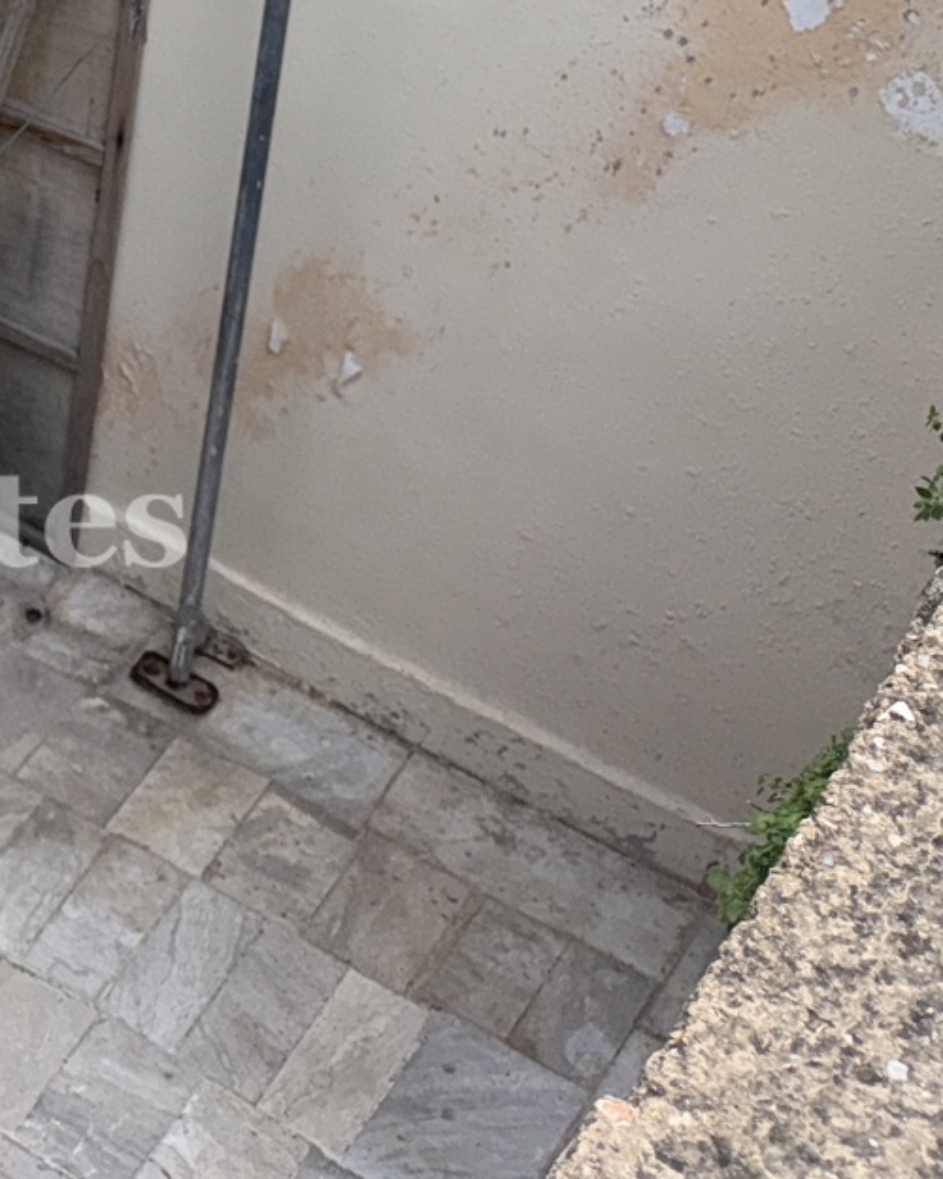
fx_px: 2512
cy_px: -164
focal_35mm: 72
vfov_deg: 24.4
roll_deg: +0.6
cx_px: -609
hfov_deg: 18.1
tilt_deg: -26.6
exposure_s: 1/2000
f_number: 1.78
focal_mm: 6.76
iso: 50
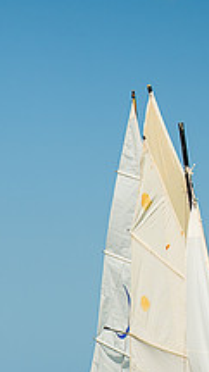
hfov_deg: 3.9
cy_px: 265
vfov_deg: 7.0
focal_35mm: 310
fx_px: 3064
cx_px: -174
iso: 72
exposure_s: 1/320
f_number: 8
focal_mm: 70
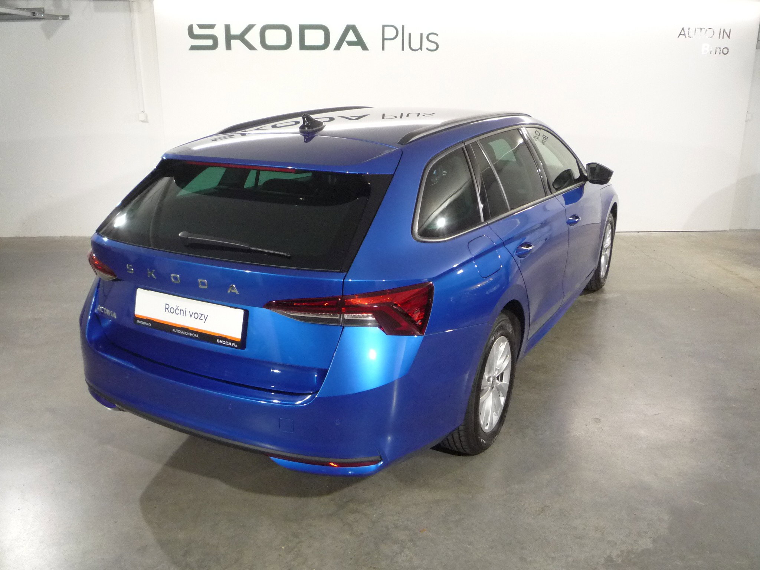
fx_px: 659
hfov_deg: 60.0
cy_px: 285
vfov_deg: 46.8
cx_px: 380
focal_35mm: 30
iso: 320
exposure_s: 1/30
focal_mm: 5.2
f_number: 3.3
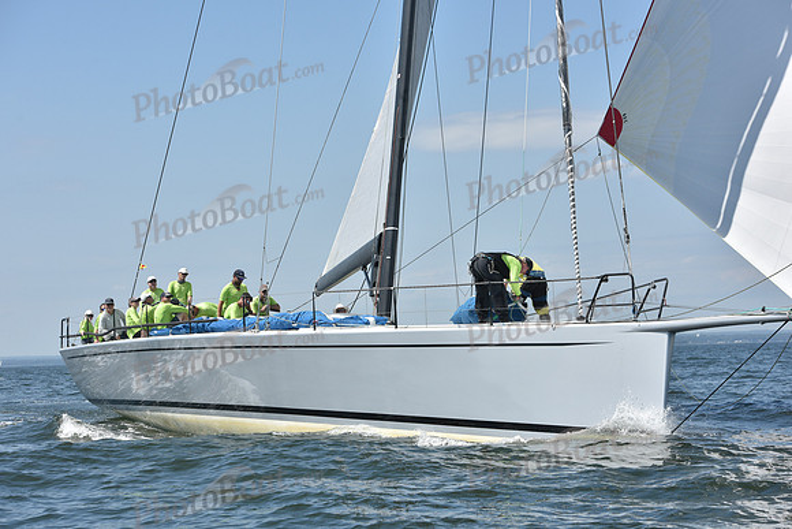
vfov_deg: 15.9
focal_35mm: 86
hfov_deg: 23.6
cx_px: 396
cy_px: 264
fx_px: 1892
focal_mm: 86
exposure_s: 1/1250
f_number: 8
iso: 250
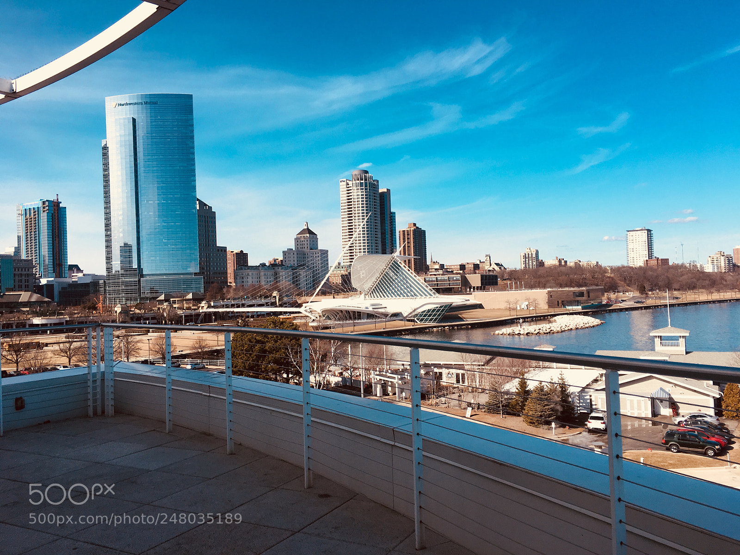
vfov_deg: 48.2
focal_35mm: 29
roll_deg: +1.9
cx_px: 370
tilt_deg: +0.1
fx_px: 620
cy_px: 278
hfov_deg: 61.7
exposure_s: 1/1789
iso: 25
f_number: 2.2
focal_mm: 4.15
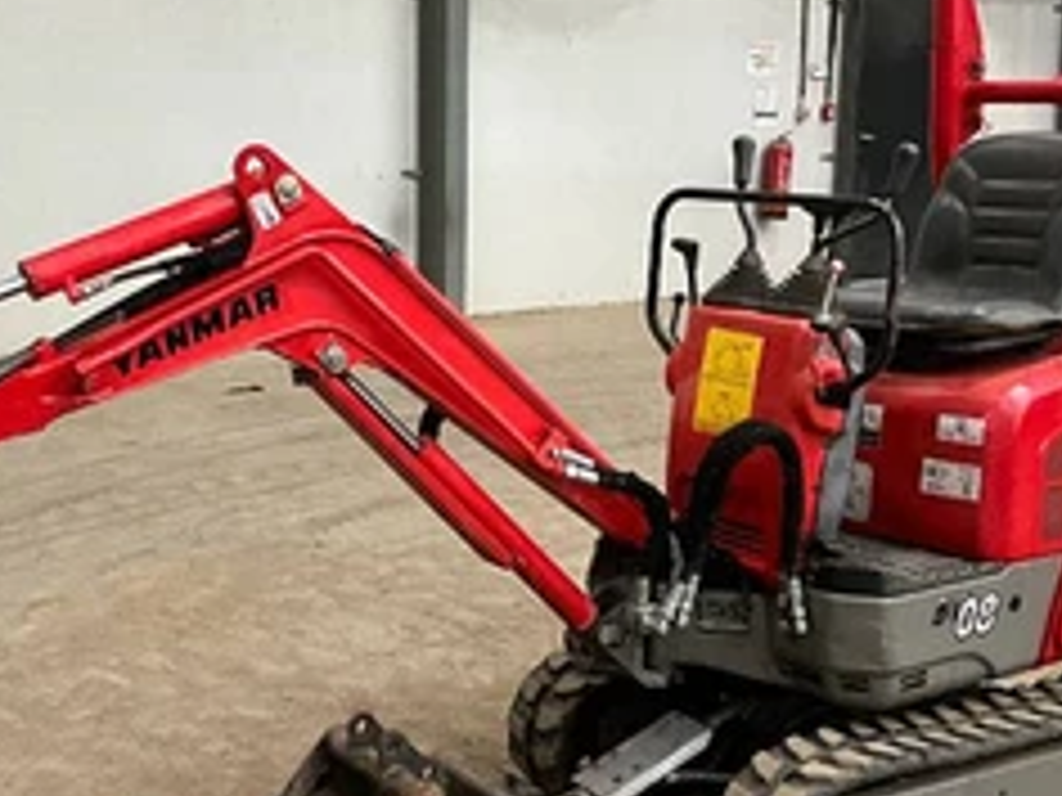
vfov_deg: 24.8
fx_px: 1810
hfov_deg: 32.6
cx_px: 418
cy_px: 414
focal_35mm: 59
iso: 160
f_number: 1.8
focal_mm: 3
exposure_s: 1/60
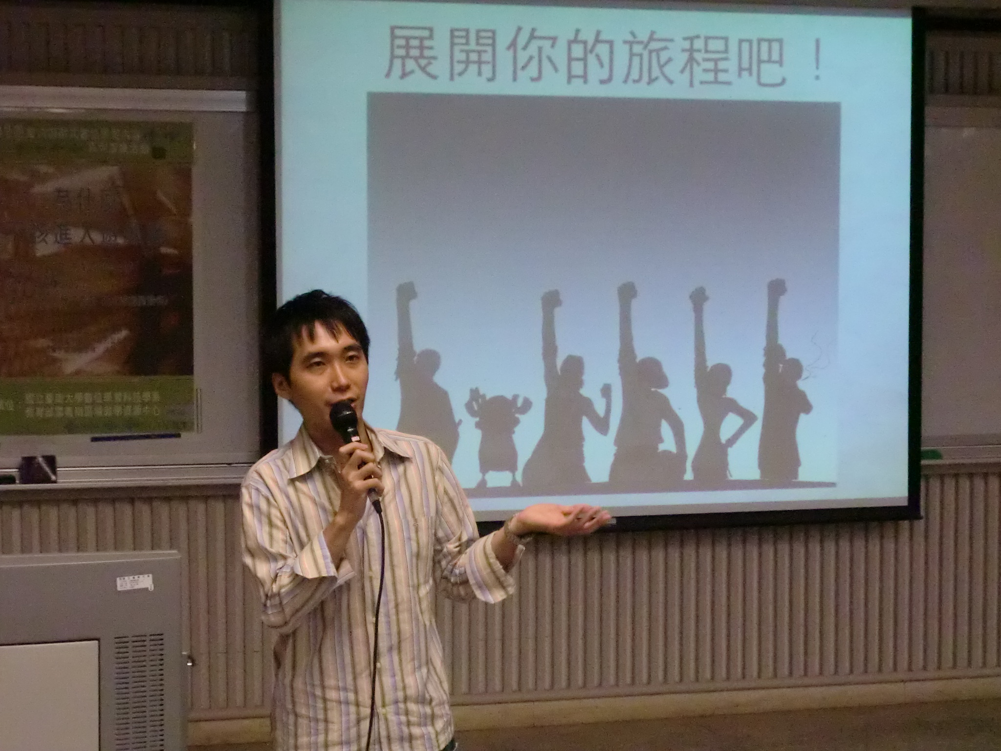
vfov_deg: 20.2
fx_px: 2111
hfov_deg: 26.7
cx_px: 500
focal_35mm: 73
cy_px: 376
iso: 1600
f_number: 4.6
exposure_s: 1/160
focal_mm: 13.1
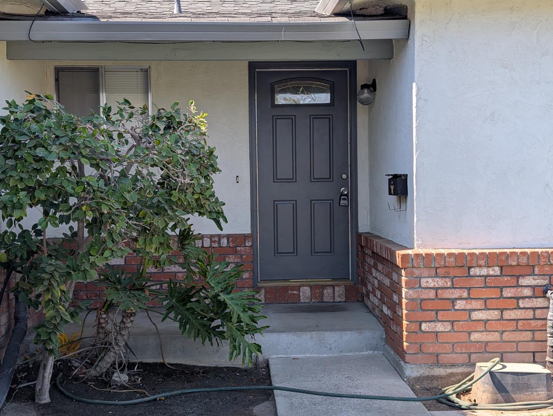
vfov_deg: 29.7
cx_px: 276
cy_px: 208
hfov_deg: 38.9
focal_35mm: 49
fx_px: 784
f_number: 1.68
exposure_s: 1/404
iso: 21
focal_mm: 6.9
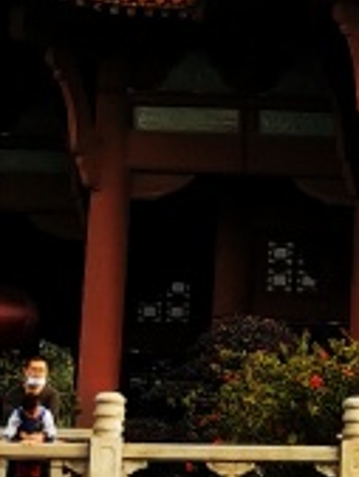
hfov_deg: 5.8
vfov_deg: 7.8
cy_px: -296
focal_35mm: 249
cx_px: 769
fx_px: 3439
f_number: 1.8
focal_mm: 5.58
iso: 50
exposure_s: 1/1582
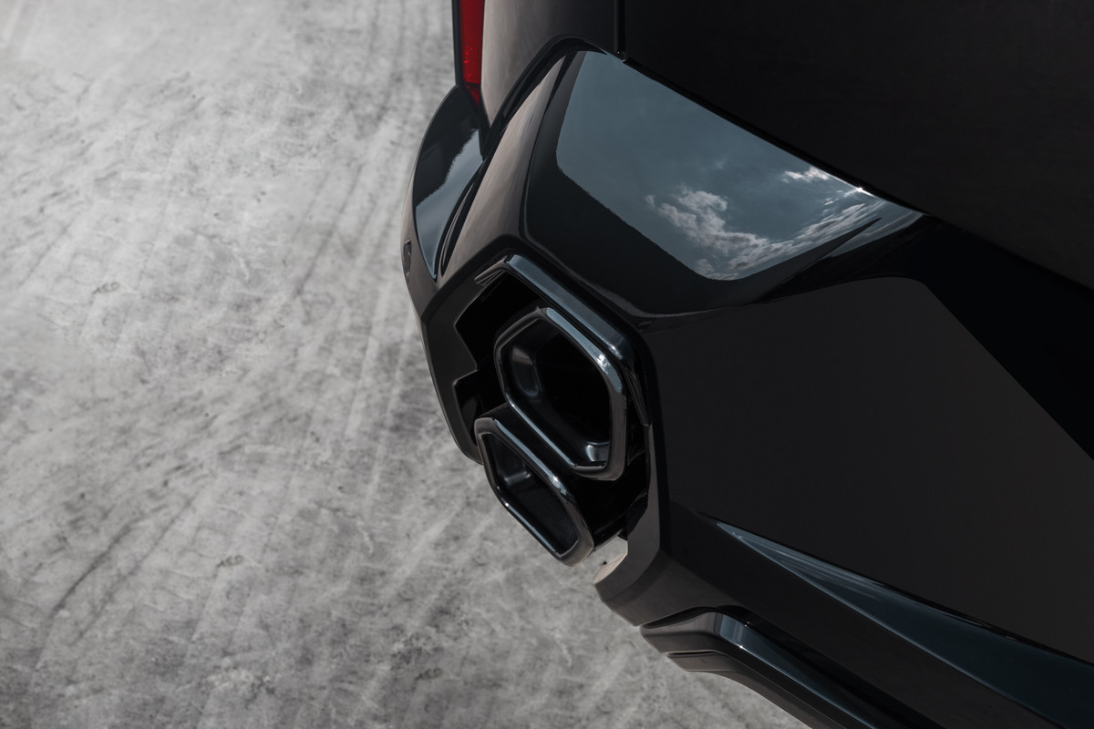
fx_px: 1276
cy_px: 364
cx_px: 547
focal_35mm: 42
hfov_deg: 46.4
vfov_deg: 31.9
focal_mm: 42
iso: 400
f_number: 9
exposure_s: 1/200
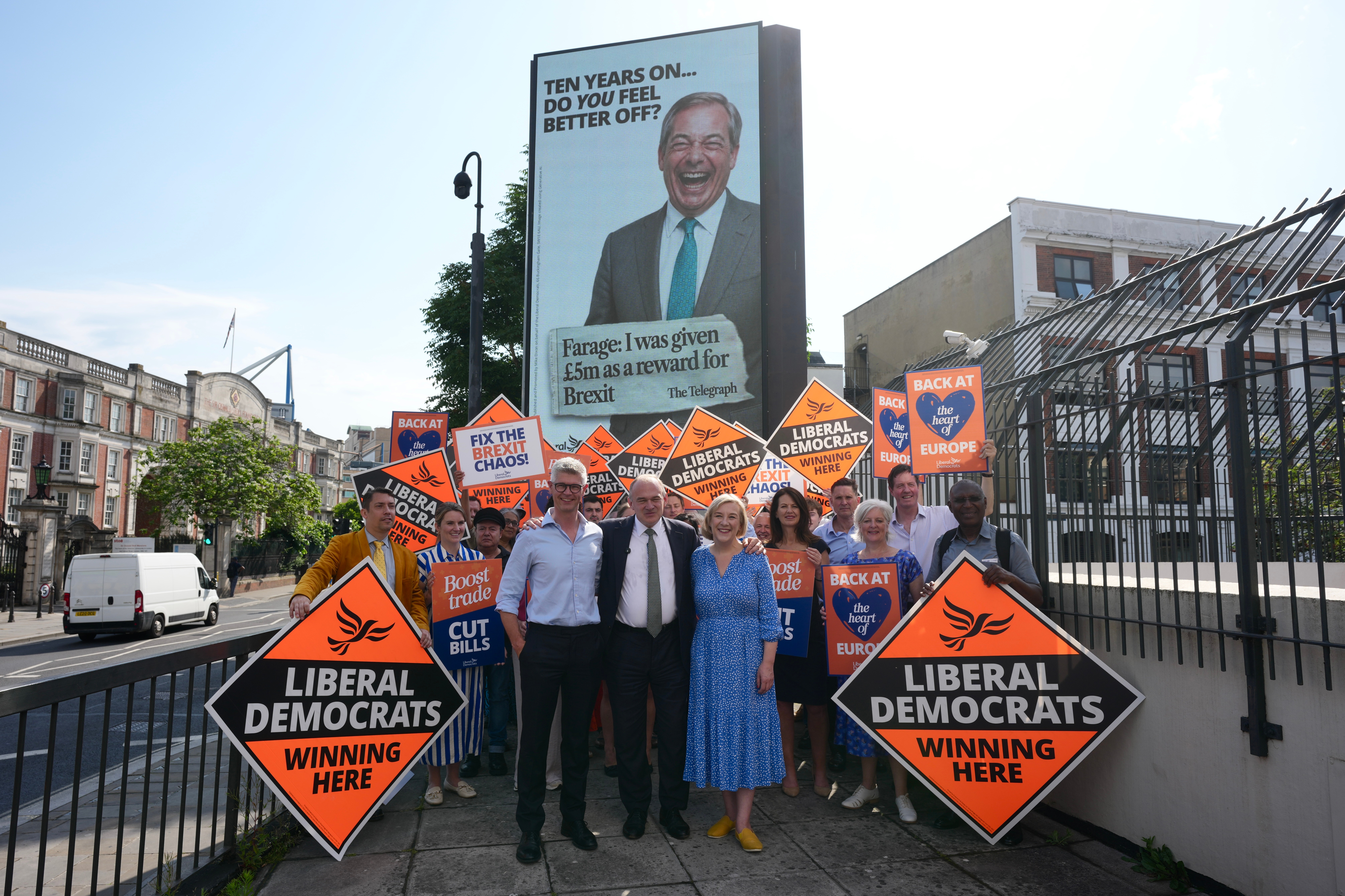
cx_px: 672
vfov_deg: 61.9
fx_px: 747
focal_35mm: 20
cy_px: 448
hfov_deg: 84.0
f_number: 6.3
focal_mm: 20
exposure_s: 1/320
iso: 100
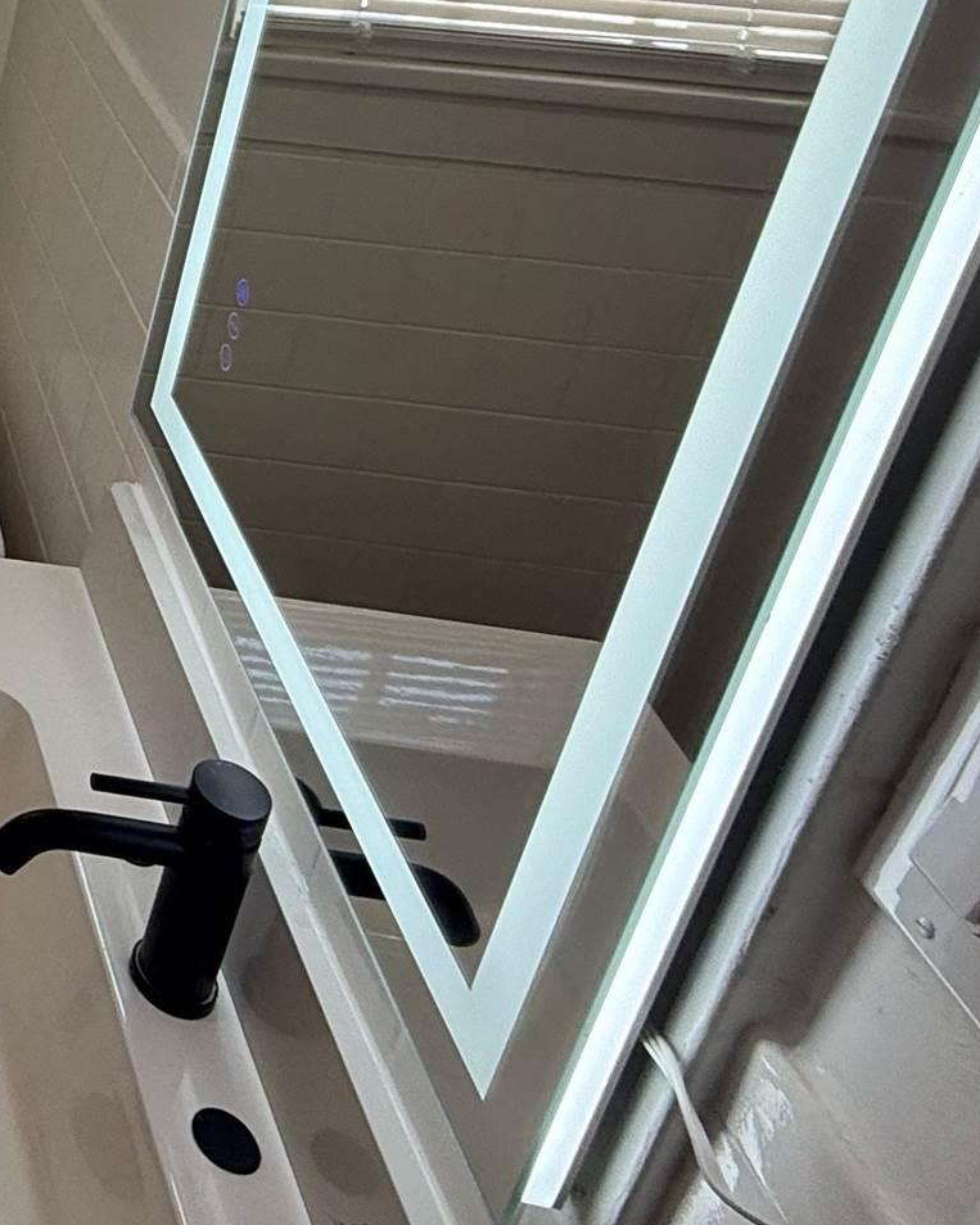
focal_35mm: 44
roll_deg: -2.6
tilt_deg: -20.4
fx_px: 1595
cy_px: -28
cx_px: -566
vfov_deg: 37.1
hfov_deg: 24.6
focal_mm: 2.22
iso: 50
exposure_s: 1/134
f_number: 2.2
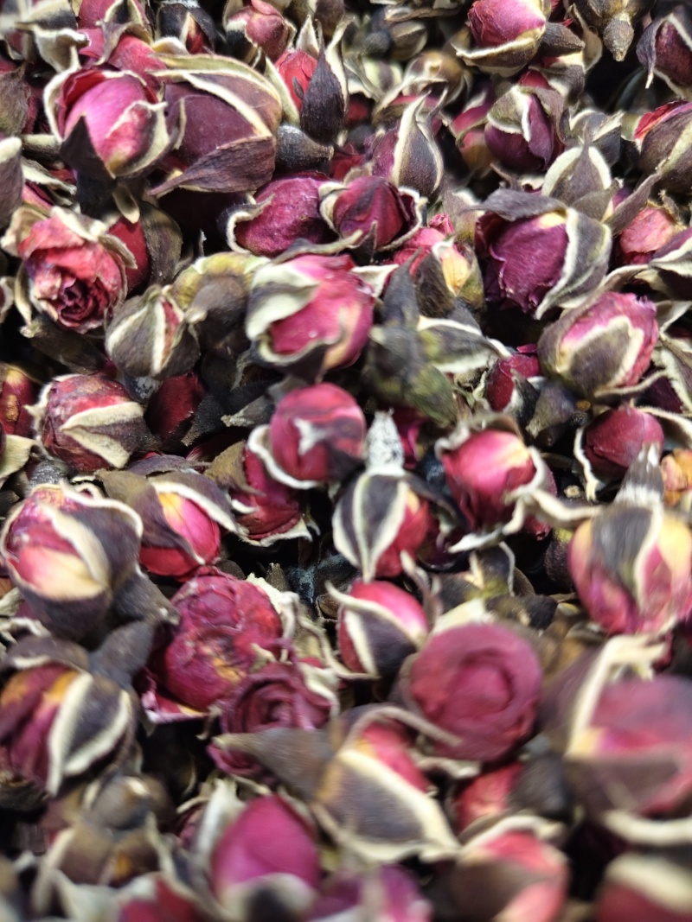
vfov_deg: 73.9
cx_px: 346
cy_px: 461
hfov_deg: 58.9
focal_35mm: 23
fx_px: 613
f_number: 1.88
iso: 1311
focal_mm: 5.56
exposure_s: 1/33.3
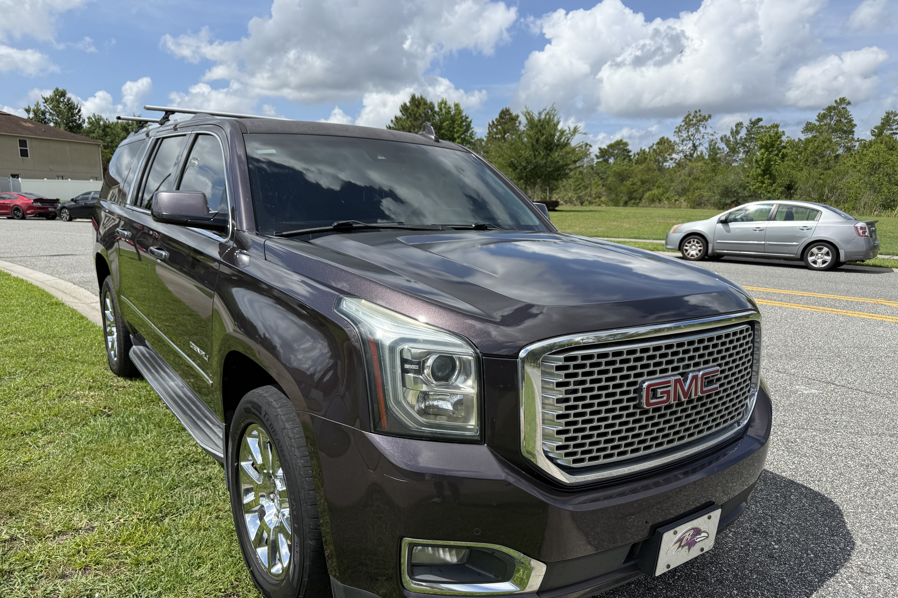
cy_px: 333
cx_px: 449
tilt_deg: -11.5
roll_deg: -0.7
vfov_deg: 51.2
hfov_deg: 71.5
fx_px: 624
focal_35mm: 25
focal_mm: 6.76
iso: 100
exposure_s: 1/5319
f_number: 1.78
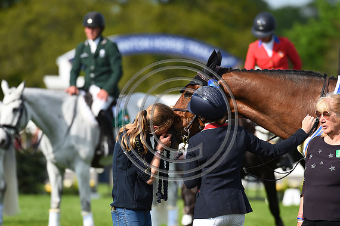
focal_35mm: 407
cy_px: 112
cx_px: 170
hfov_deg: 5.1
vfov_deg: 3.4
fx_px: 3840
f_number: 5.6
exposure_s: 1/1250
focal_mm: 400
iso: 450
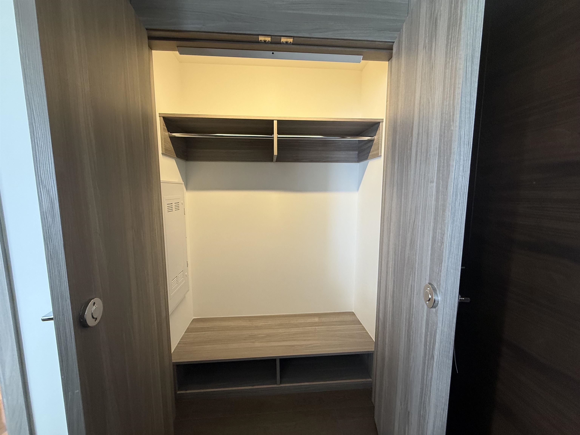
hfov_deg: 102.1
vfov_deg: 85.7
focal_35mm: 14
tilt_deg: -5.2
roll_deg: +0.4
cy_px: 218
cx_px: 290
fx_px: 235
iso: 200
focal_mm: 2.22
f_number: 2.2
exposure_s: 1/60
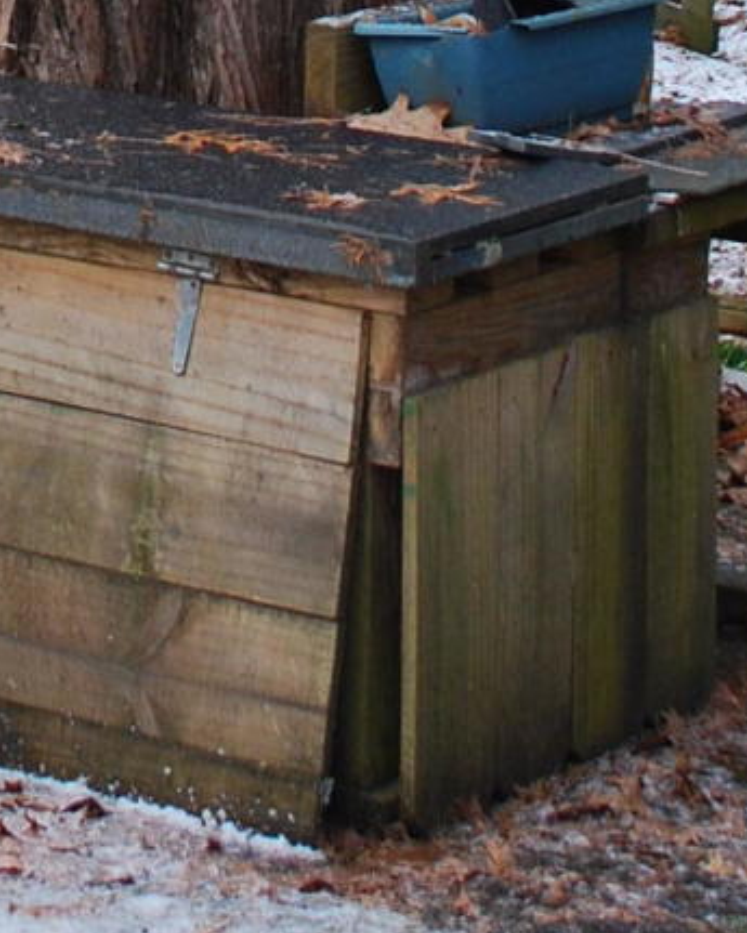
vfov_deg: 11.2
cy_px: -903
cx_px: -89
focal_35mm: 157
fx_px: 4337
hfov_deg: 9.7
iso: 200
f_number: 5.6
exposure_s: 1/125
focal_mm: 24
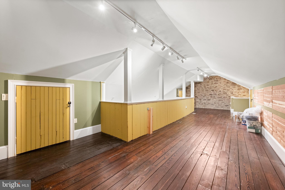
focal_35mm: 14
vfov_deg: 81.2
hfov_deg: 104.3
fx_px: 111
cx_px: 142
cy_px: 95
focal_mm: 14
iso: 2000
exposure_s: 1/20
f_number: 4.5
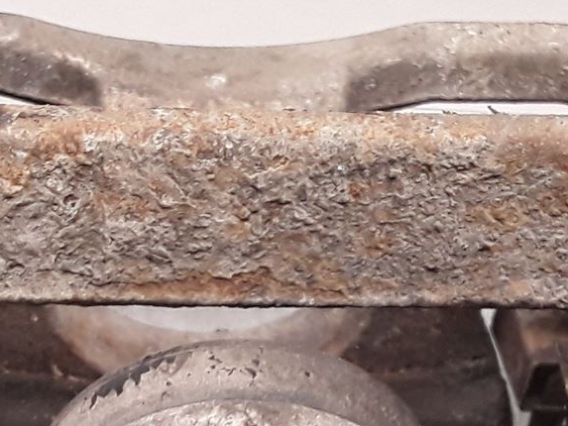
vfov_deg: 14.1
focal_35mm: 100
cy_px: 573
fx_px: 1641
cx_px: 218
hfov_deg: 19.6
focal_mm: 2.91
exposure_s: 1/50
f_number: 1.9
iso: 80
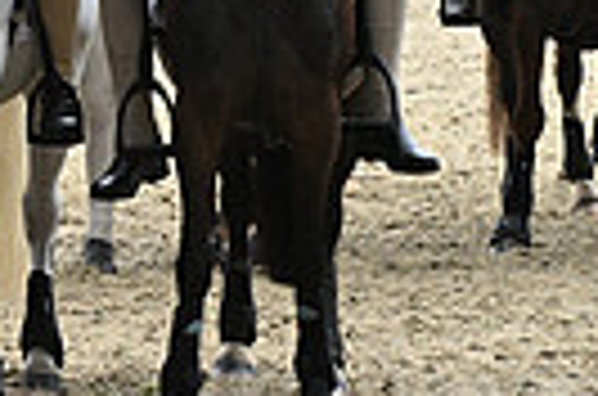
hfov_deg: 5.8
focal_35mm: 350
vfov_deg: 3.9
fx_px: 5800
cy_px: -268
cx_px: -454
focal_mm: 80
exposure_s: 1/1000
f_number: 5.6
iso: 3200
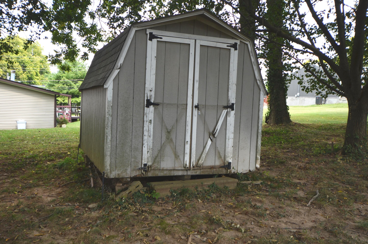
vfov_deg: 36.7
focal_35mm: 36
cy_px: 122
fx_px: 367
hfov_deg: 53.2
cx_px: 184
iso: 200
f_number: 6.3
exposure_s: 1/160
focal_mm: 24
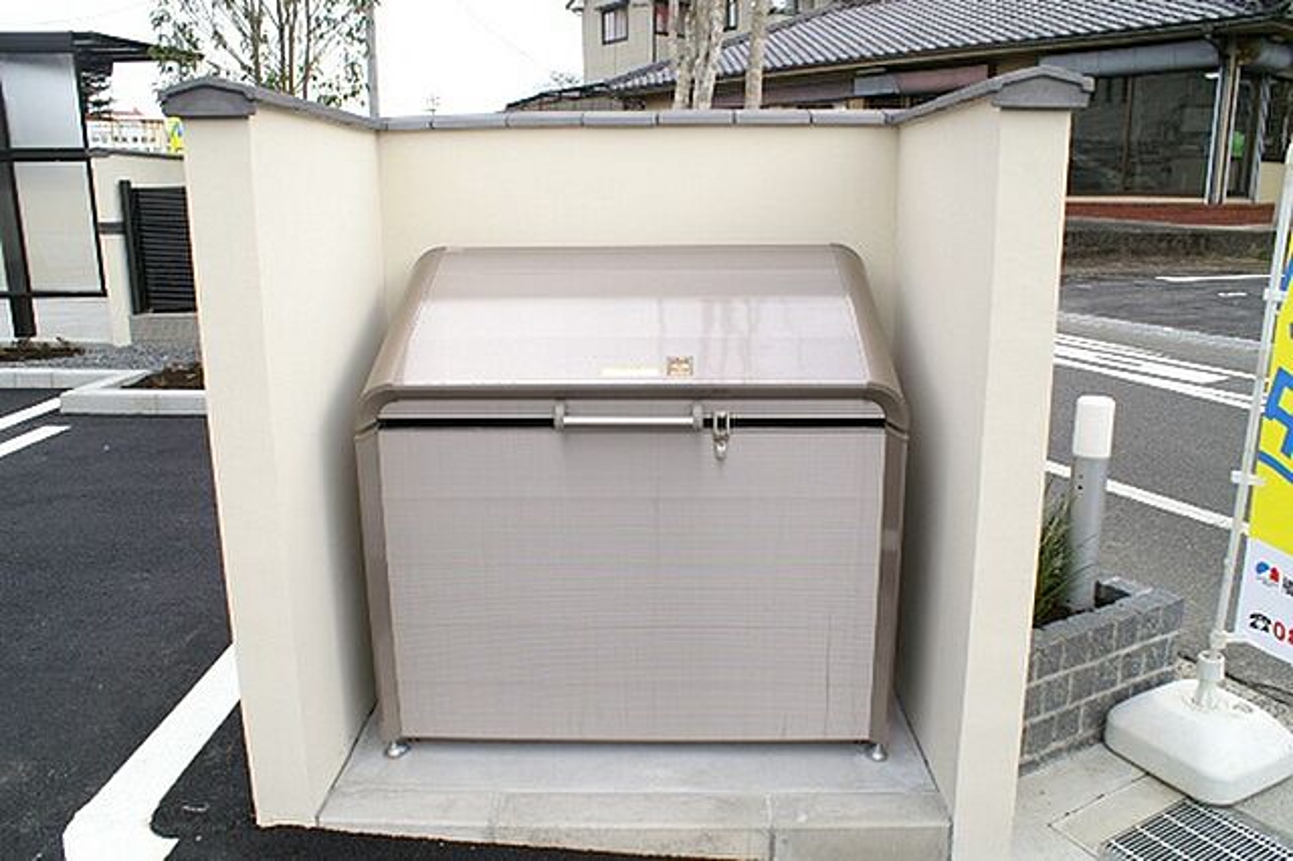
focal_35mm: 27
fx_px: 969
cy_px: 430
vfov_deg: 47.9
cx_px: 646
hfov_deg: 67.4
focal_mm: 18
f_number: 8
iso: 100
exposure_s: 1/60
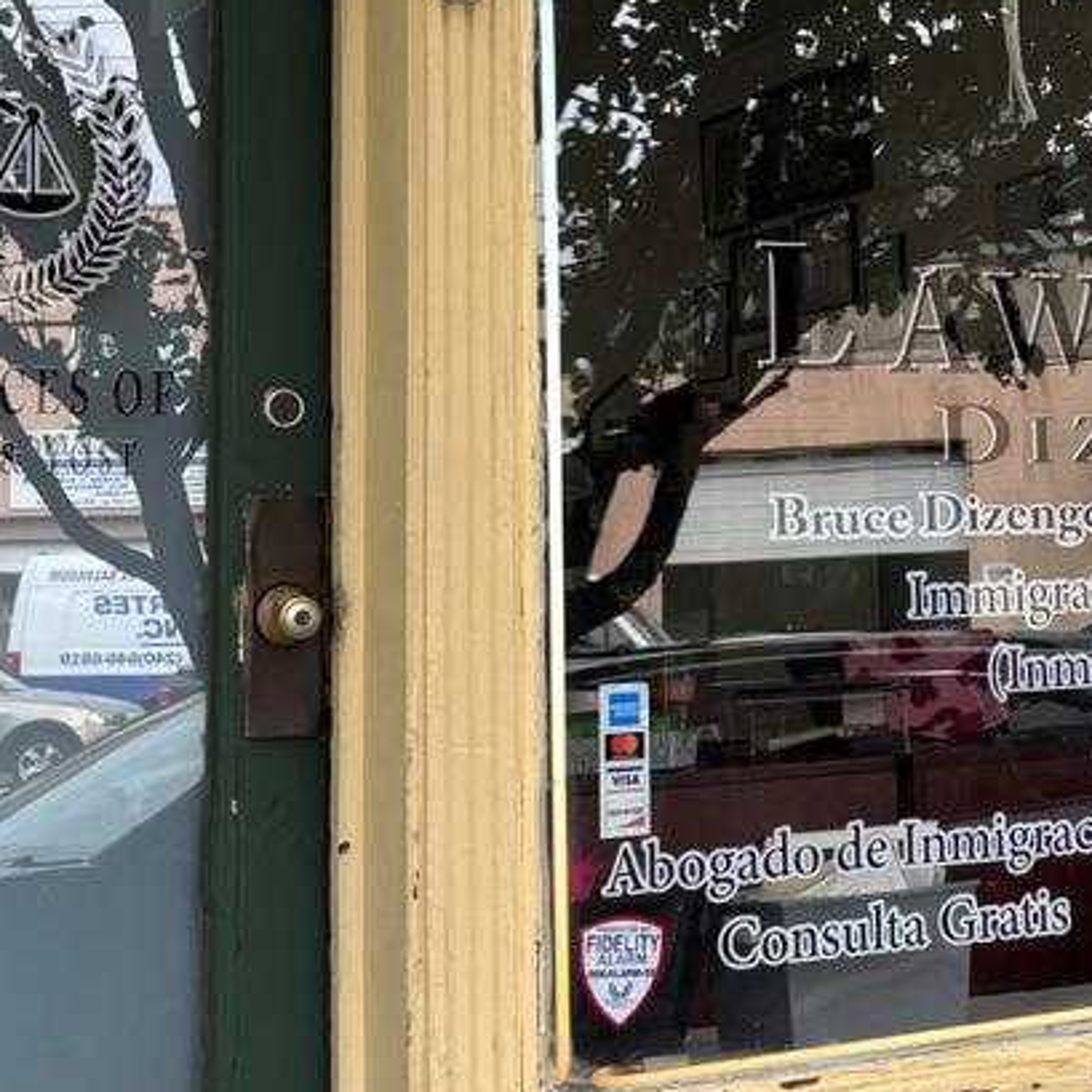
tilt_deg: +8.9
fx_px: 2891
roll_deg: +2.7
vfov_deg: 21.1
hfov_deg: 20.5
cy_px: 171
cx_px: 1148
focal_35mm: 81
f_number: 1.6
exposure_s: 1/298
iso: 50
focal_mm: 5.96
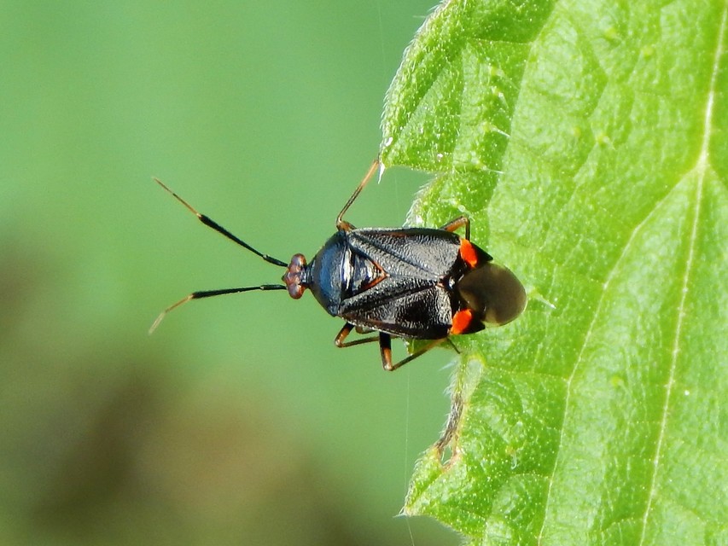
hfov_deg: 12.3
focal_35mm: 160
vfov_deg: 9.3
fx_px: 3365
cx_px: 364
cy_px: 273
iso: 125
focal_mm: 28.7
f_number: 5.1
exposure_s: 1/80
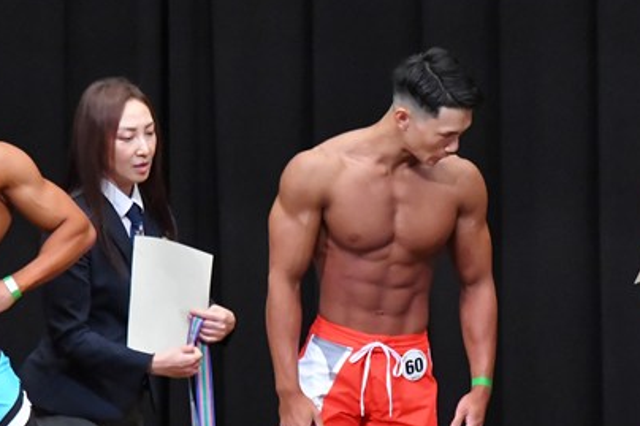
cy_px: 375
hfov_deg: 4.5
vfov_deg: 3.0
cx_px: 541
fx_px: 8174
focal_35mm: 460
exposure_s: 1/400
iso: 8000
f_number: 5.6
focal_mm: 160
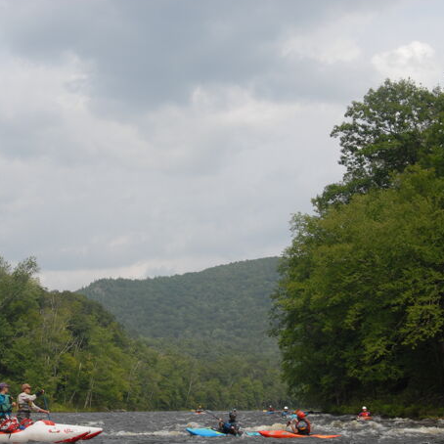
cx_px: 169
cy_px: 255
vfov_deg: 27.3
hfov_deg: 27.2
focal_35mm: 63
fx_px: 914
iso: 250
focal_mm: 28
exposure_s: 1/400
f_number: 10
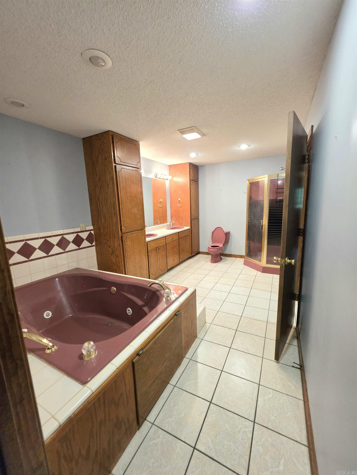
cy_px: 238
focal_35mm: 13
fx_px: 179
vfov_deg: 106.2
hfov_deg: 89.9
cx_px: 178
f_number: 1.9
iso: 200
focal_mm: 2.2
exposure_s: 1/60.2
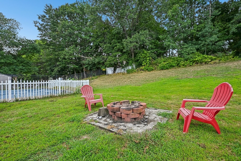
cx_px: 120
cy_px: 80
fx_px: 107
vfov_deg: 73.8
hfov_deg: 96.7
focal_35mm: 16
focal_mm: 16
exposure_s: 1/200
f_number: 8
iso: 400
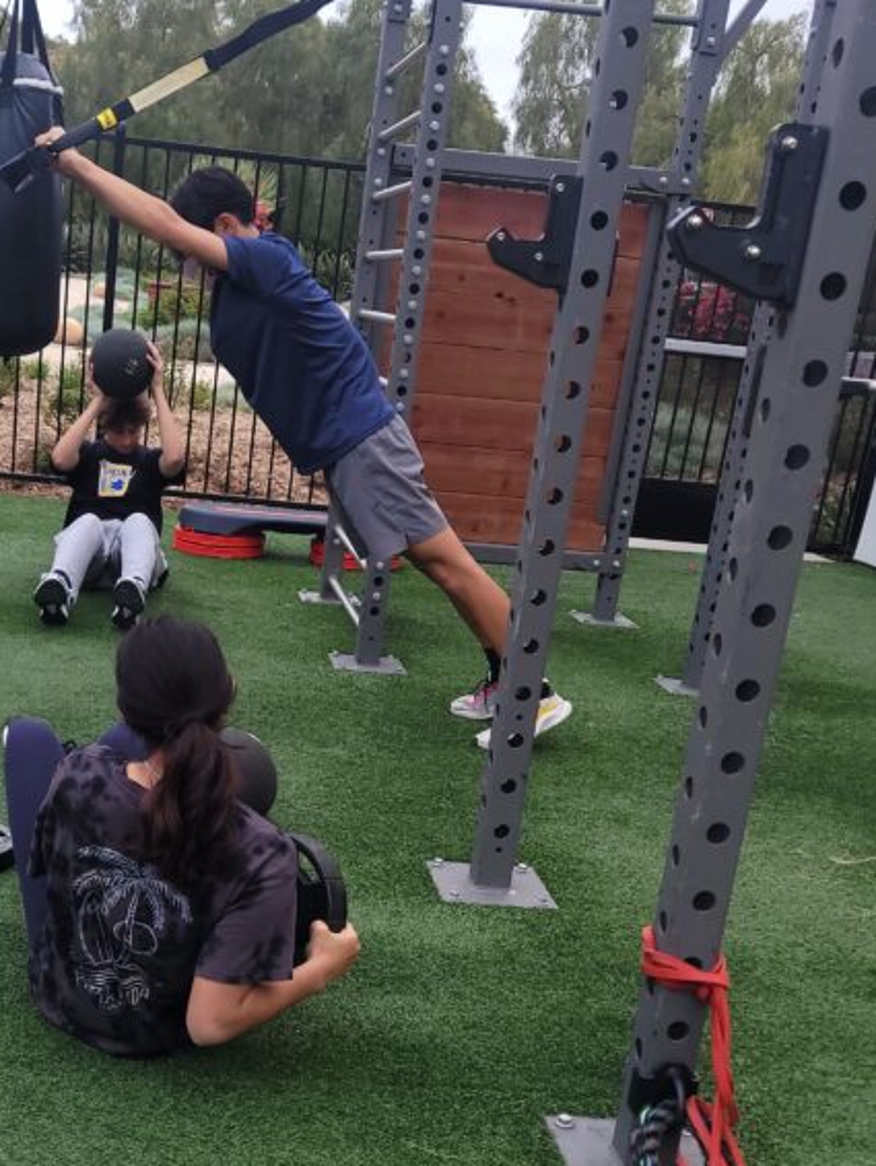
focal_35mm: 47
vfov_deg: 39.8
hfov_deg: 30.4
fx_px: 1585
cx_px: 227
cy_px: 808
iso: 50
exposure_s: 1/120
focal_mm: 5.4
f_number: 1.8
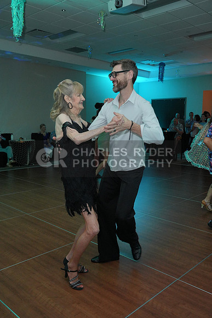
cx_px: 106
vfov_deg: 57.2
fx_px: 291
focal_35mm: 33
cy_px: 159
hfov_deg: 40.0
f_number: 4.5
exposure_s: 1/200
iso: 3200
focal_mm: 33
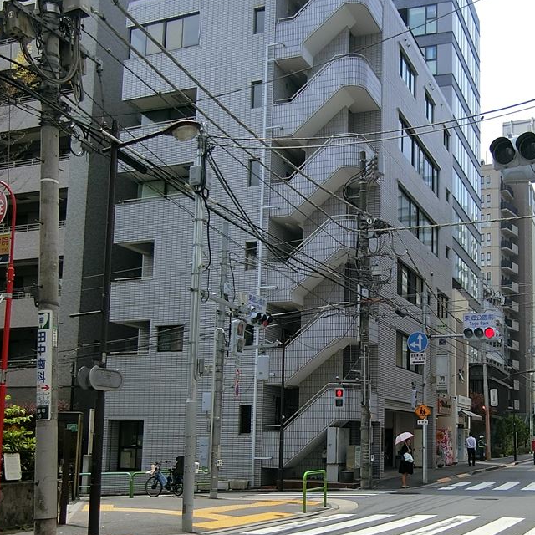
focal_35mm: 42
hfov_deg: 39.1
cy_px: 345
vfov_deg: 39.7
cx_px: 392
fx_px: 734
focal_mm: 4.06
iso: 80
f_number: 6.9
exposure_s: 1/200
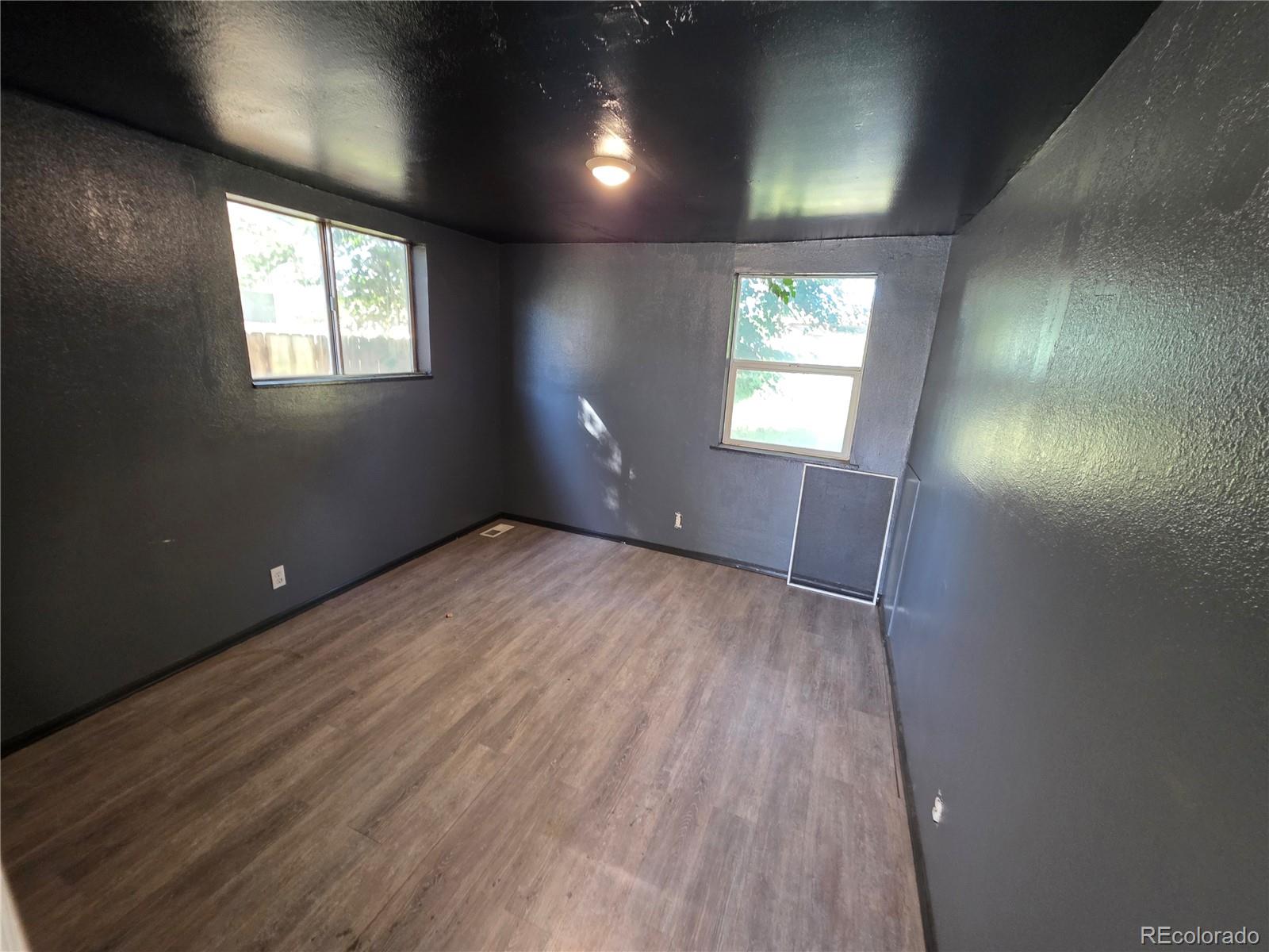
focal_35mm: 13
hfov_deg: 106.2
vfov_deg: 89.9
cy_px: 476
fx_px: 477
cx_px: 634
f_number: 1.9
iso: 400
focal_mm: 2.2
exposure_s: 1/60
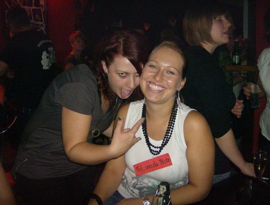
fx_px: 282
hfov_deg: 51.1
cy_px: 102
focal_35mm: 36
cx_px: 135
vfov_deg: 40.0
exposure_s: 1/60
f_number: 2.8
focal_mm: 6
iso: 200
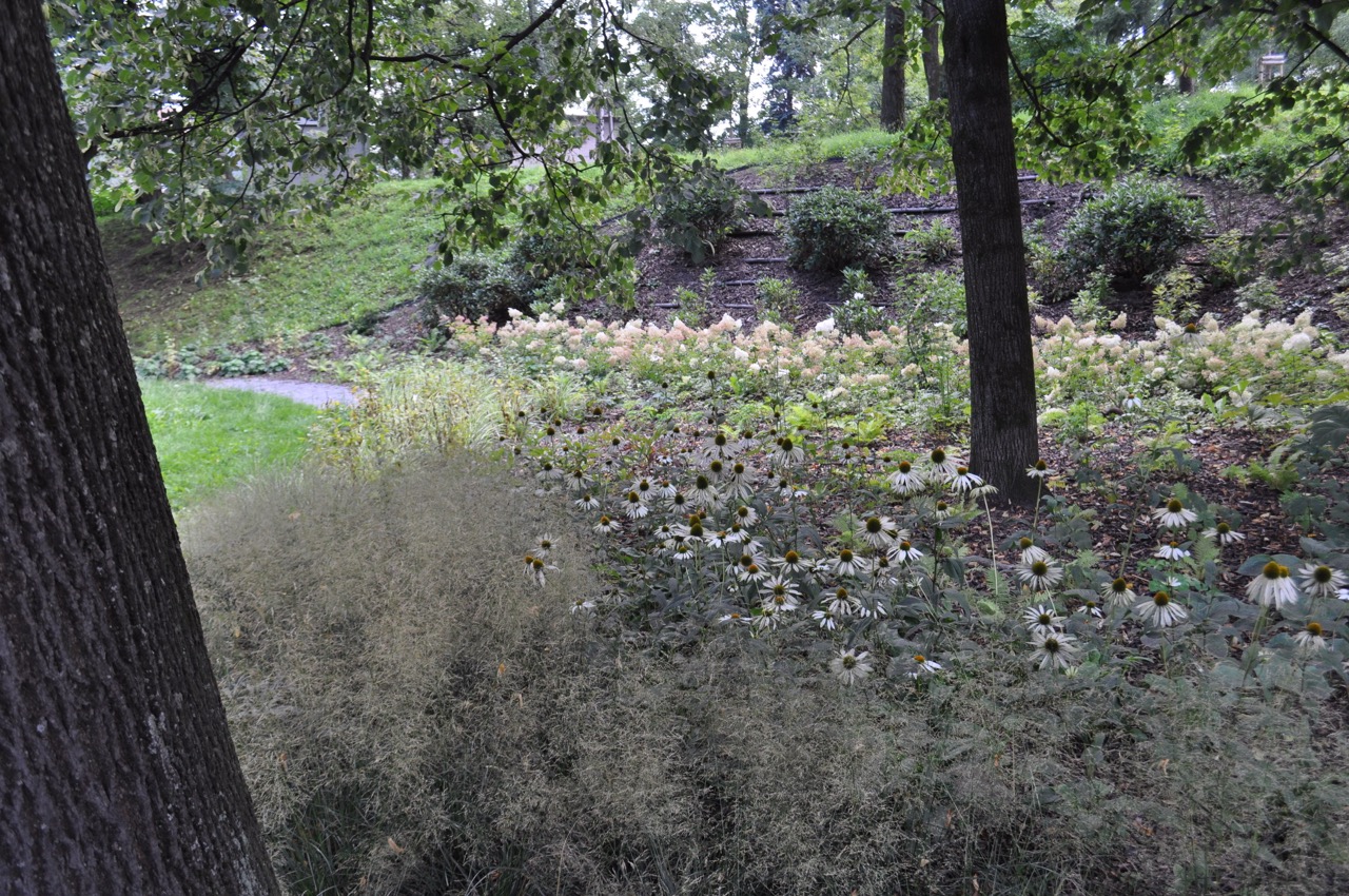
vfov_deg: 39.9
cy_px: 448
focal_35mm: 33
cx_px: 674
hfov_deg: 57.3
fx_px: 1235
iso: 400
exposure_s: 1/125
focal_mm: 22
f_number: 5.6
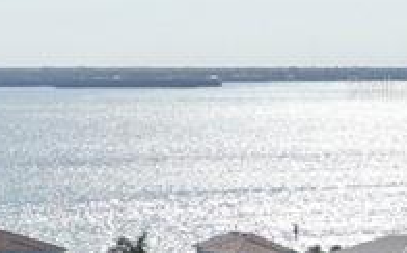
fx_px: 2271
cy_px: 85
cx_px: -592
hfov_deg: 9.1
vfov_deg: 6.4
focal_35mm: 205
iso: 100
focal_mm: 6.35
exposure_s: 1/1600
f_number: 3.4
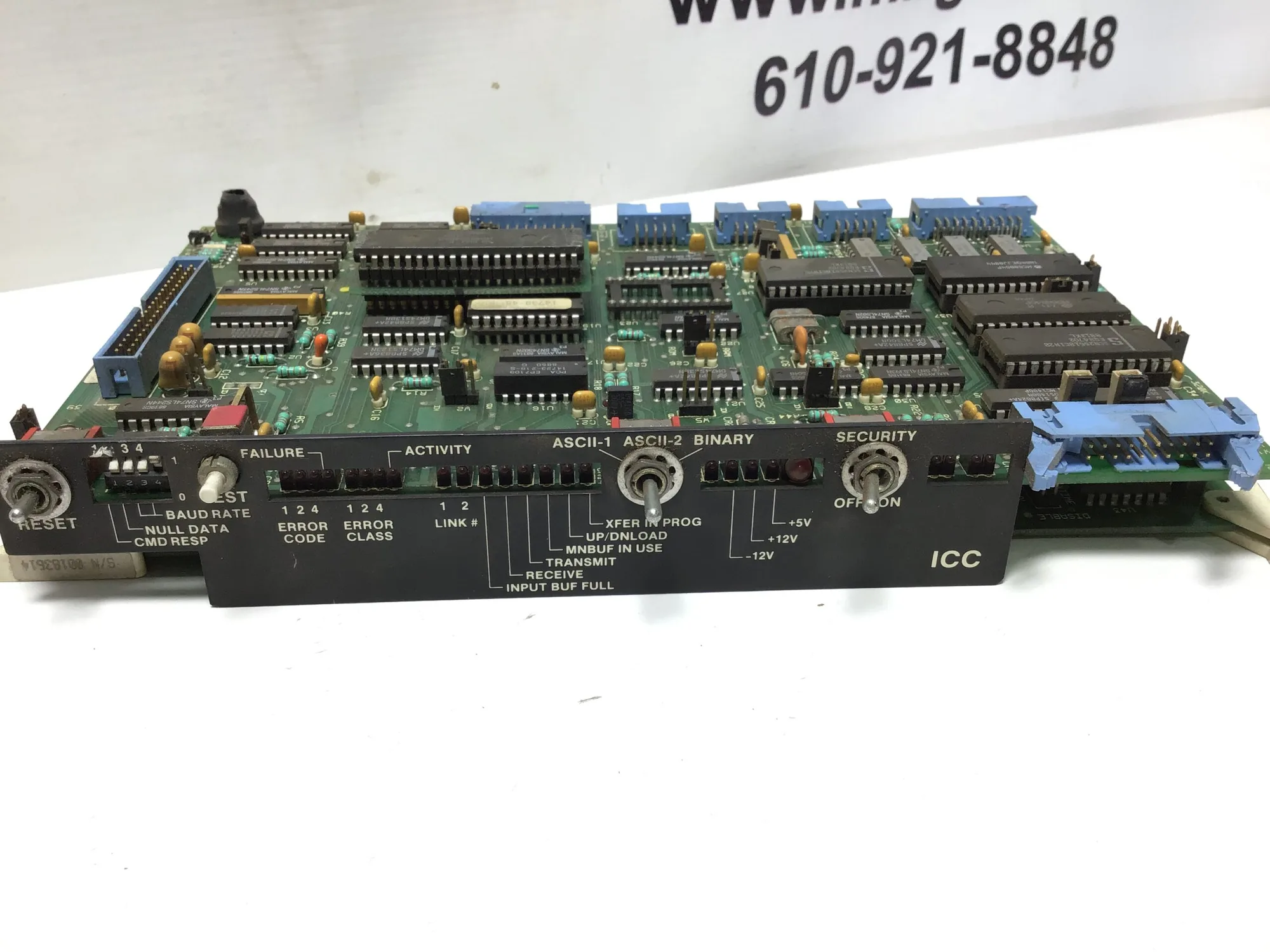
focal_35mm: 31
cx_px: 635
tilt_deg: -33.0
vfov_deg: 45.4
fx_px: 1137
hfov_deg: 58.4
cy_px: 476
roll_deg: +0.5
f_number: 2.4
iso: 50
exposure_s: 1/120
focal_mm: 3.3
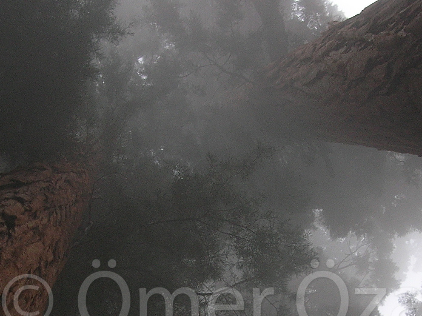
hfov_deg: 23.6
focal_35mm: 83
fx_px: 1011
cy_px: 338
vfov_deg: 17.2
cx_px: 225
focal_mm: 6
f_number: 2.7
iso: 50
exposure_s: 1/39
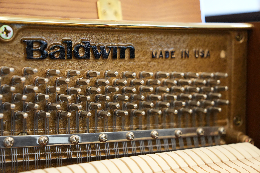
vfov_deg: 18.9
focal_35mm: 72
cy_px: 86
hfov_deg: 28.1
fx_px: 520
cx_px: 130
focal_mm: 48
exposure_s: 1/160
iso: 3200
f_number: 2.8
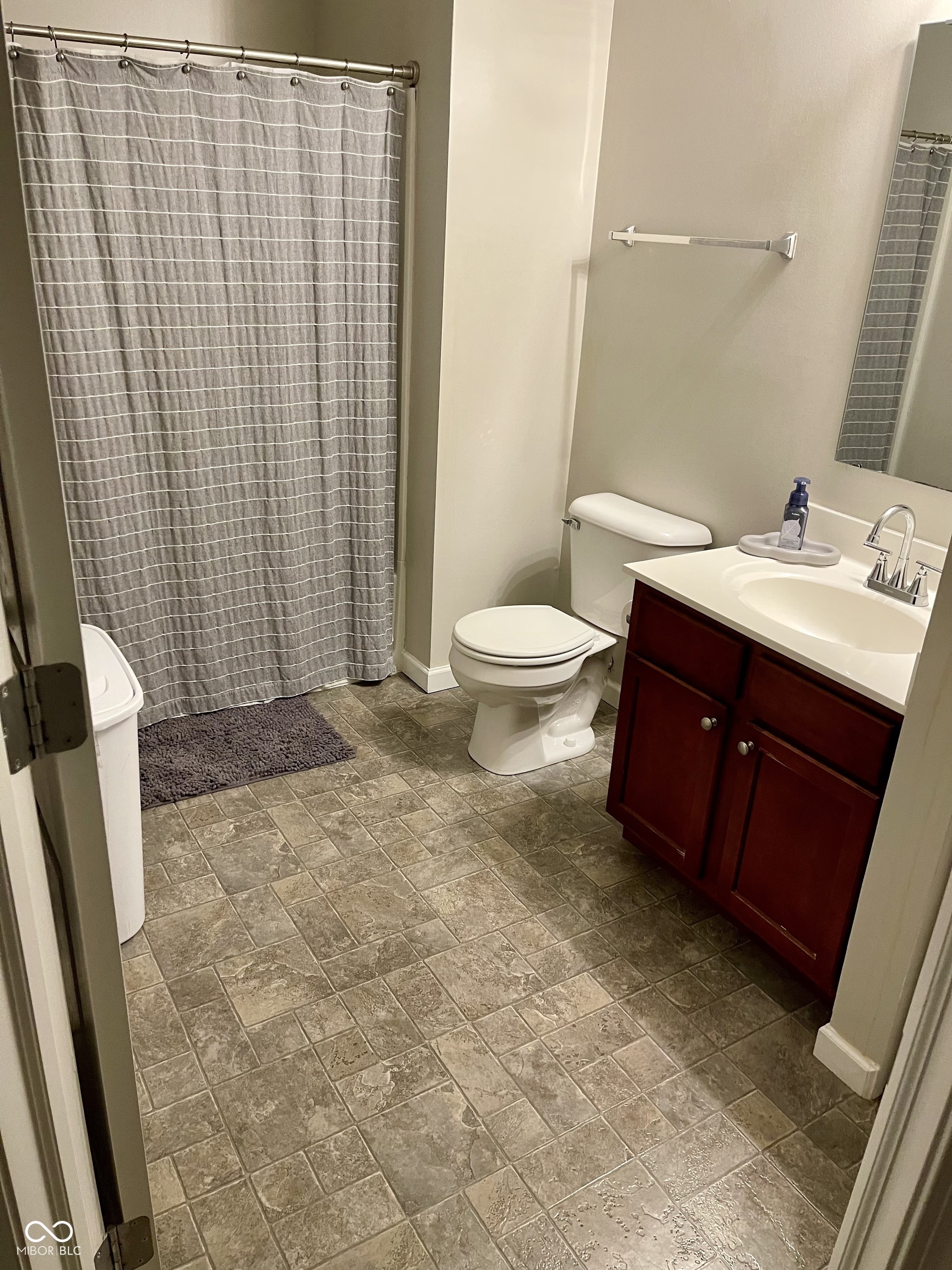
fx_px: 917
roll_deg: -2.4
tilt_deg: -24.0
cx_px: 476
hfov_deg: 54.9
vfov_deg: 69.4
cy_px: 635
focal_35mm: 25
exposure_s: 1/60
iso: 250
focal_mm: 5.1
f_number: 1.6
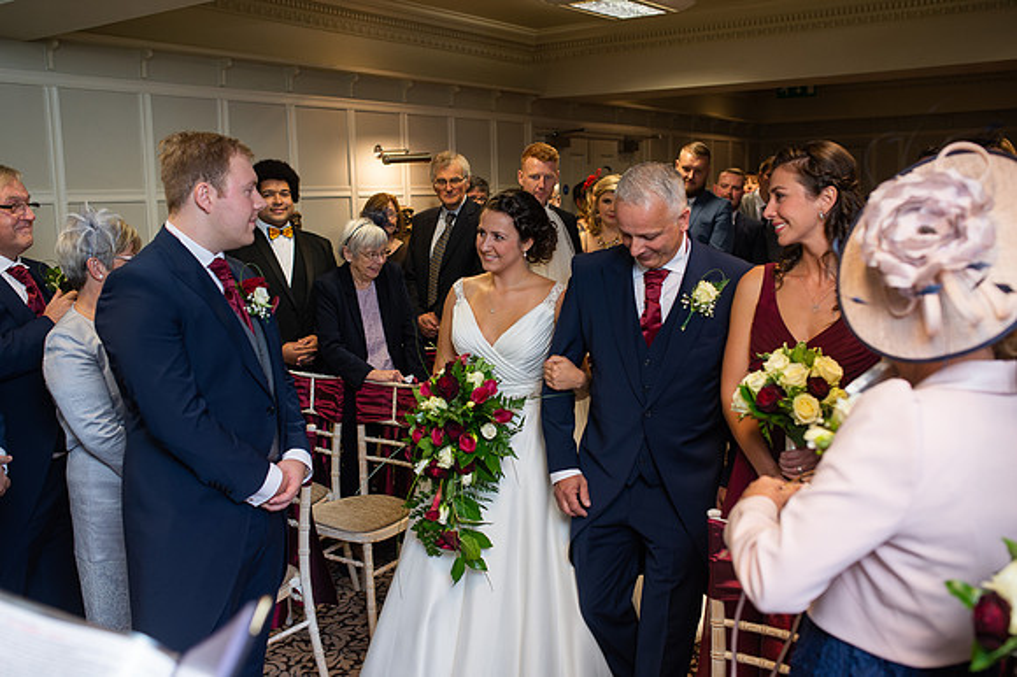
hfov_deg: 54.5
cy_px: 338
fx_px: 988
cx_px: 508
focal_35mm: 35
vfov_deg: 37.8
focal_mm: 35
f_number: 3.2
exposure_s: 1/100
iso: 400
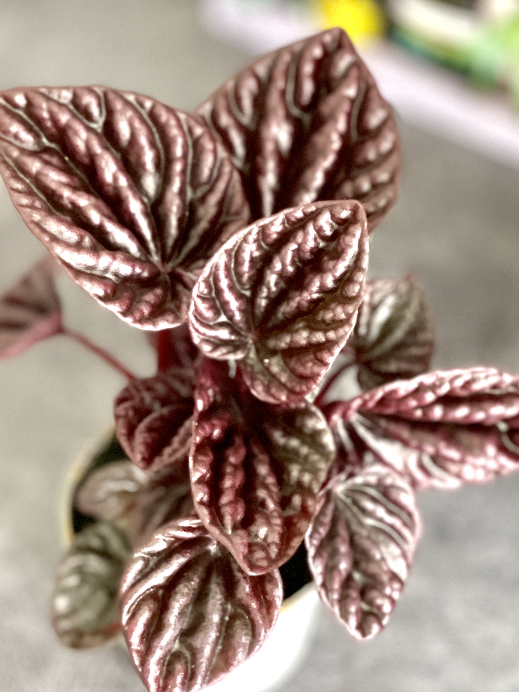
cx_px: 219
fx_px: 2299
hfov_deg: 12.9
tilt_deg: -51.1
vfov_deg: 17.1
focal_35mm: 115
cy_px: 322
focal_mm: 7.5
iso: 400
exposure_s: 1/40
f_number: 2.2
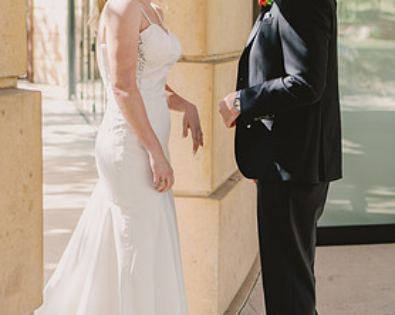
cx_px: 195
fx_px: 923
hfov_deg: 24.2
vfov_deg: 19.4
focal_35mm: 79
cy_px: 131
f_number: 2
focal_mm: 35
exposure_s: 1/320
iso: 100
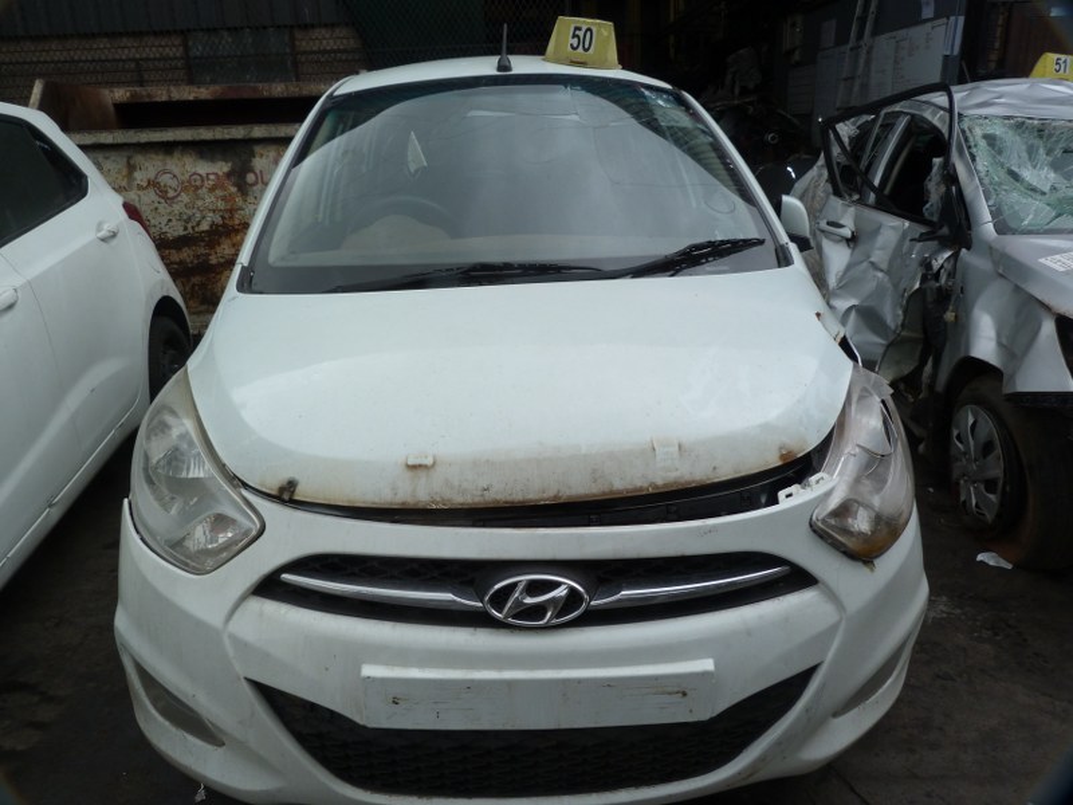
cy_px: 402
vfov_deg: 54.9
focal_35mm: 25
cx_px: 536
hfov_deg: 69.4
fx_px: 775
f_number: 4
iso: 80
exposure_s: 1/200
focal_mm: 4.5
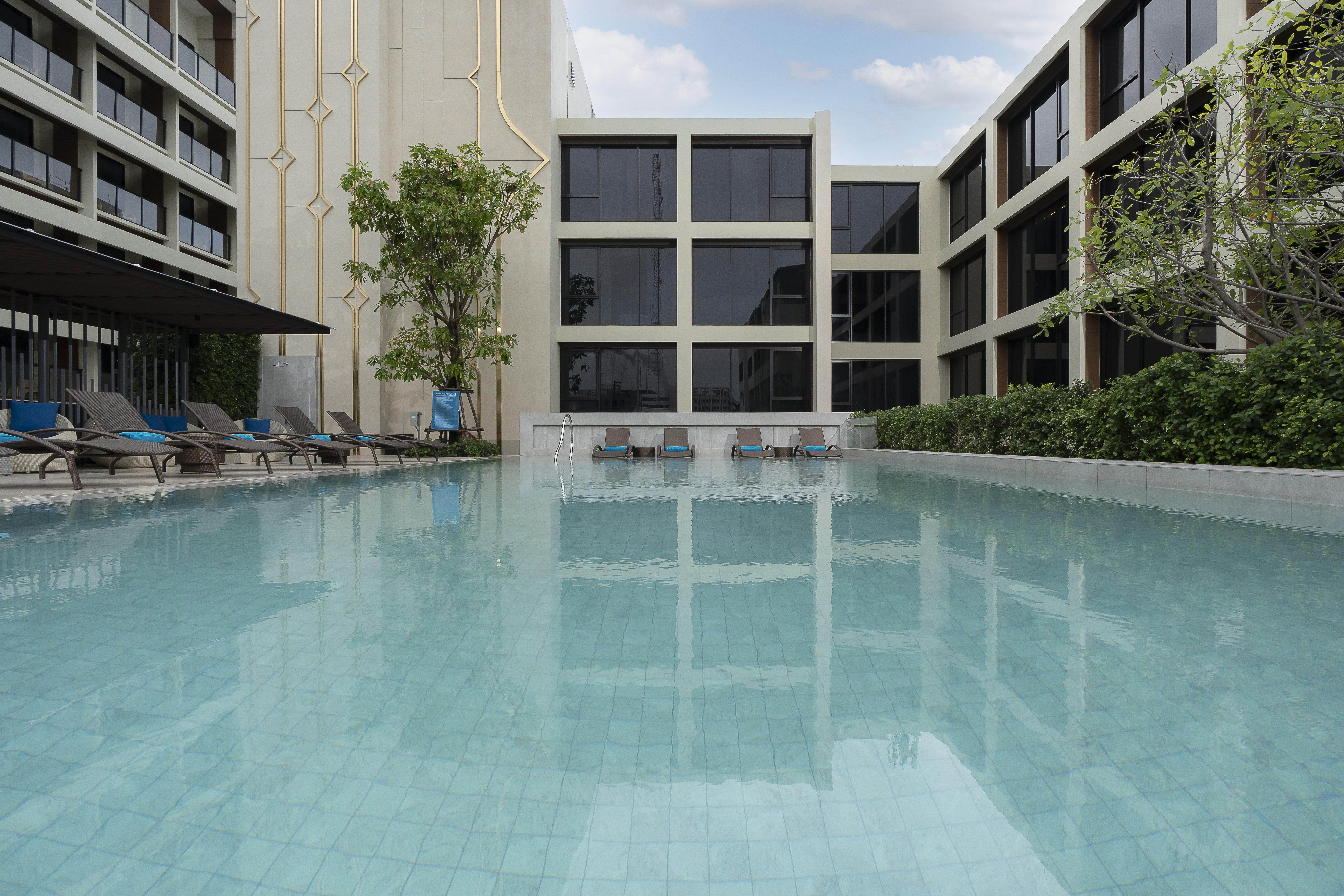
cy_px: 448
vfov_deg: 73.7
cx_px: 672
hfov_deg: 96.7
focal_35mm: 16
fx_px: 597
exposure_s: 1/250
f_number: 13
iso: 200
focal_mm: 16
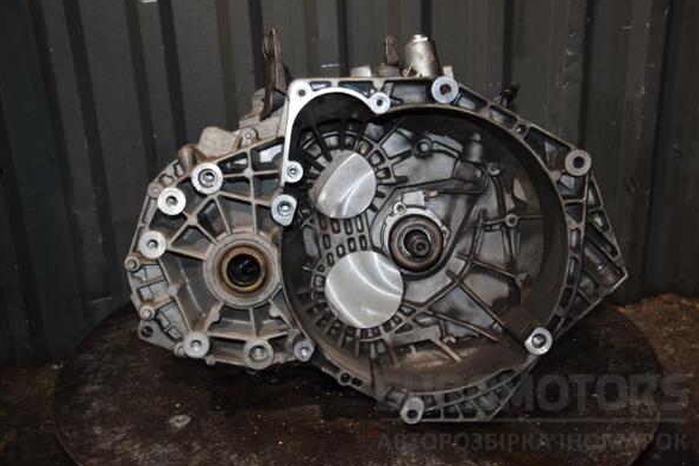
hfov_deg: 40.3
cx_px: 354
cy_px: 234
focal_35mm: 49
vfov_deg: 27.5
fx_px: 951
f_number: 5
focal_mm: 32
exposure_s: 1/60
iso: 800
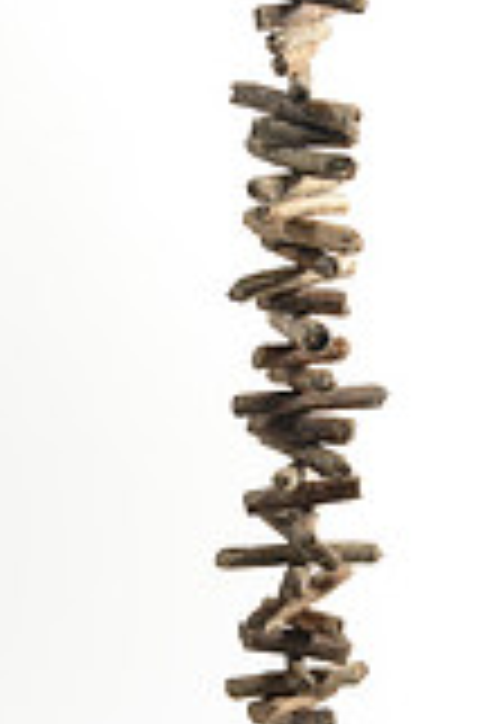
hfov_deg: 7.7
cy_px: -400
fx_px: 3629
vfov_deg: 10.9
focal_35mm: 180
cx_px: 308
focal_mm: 50
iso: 200
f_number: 5.6
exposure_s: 1/200
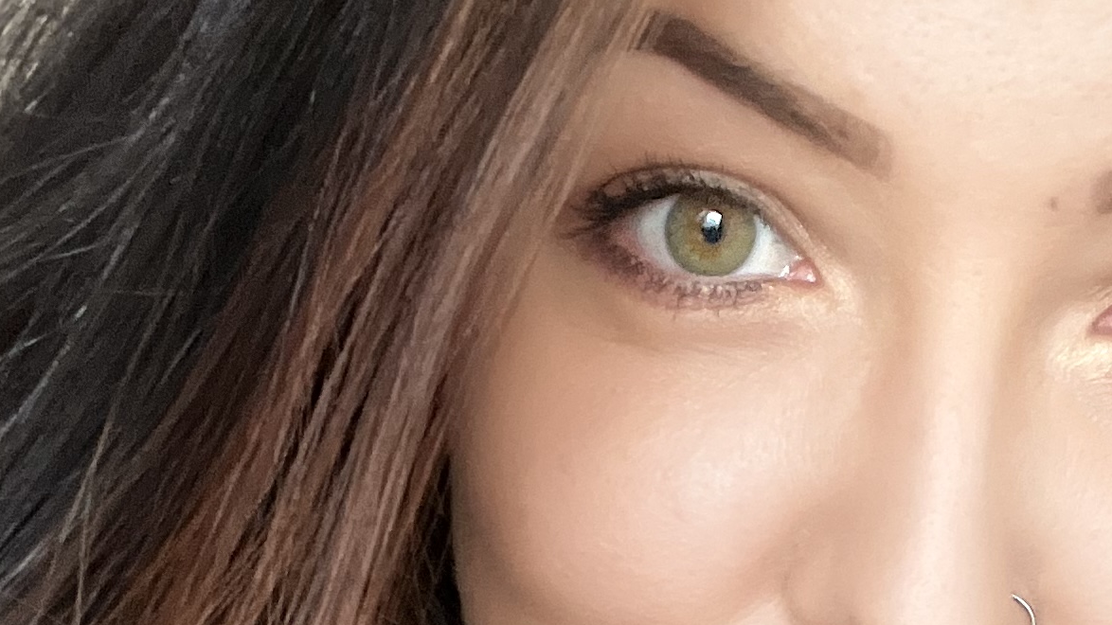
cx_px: 758
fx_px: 2535
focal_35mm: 86
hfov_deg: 24.6
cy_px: 1113
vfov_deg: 12.8
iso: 160
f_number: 2.2
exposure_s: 1/60
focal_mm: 2.71
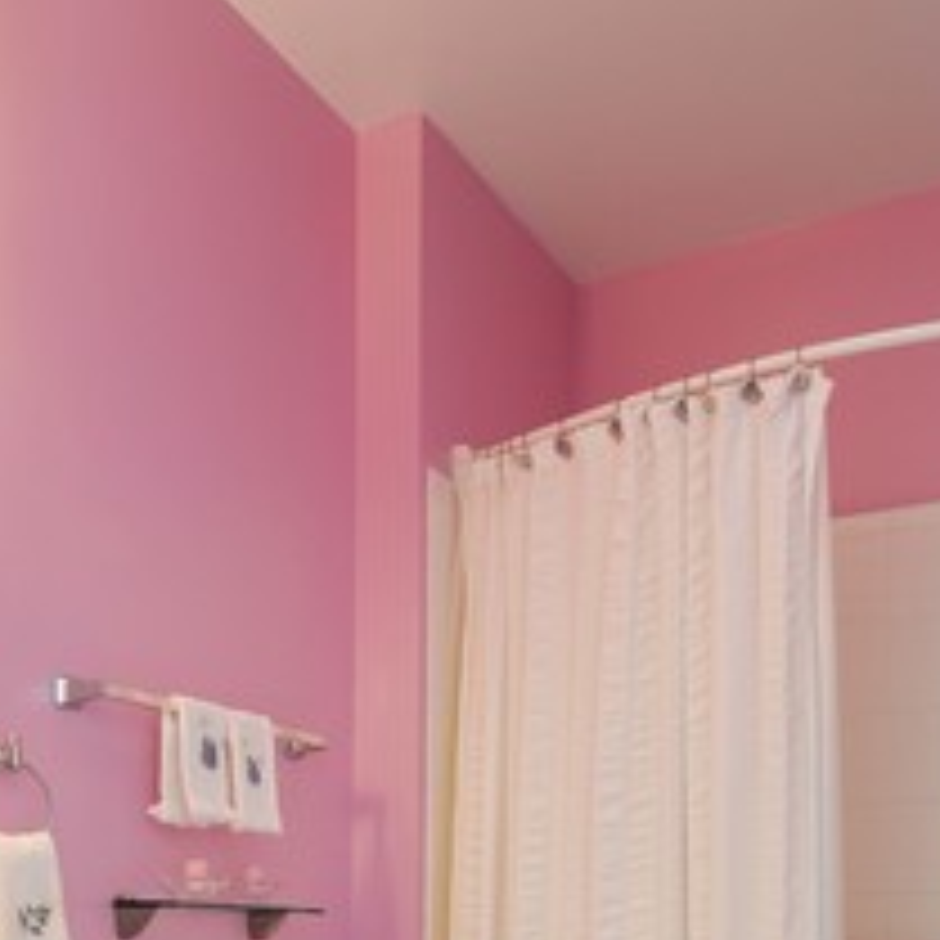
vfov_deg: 36.9
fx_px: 1260
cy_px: 931
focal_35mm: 41
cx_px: 349
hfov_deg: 40.6
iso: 250
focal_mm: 14
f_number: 11
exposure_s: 1/6
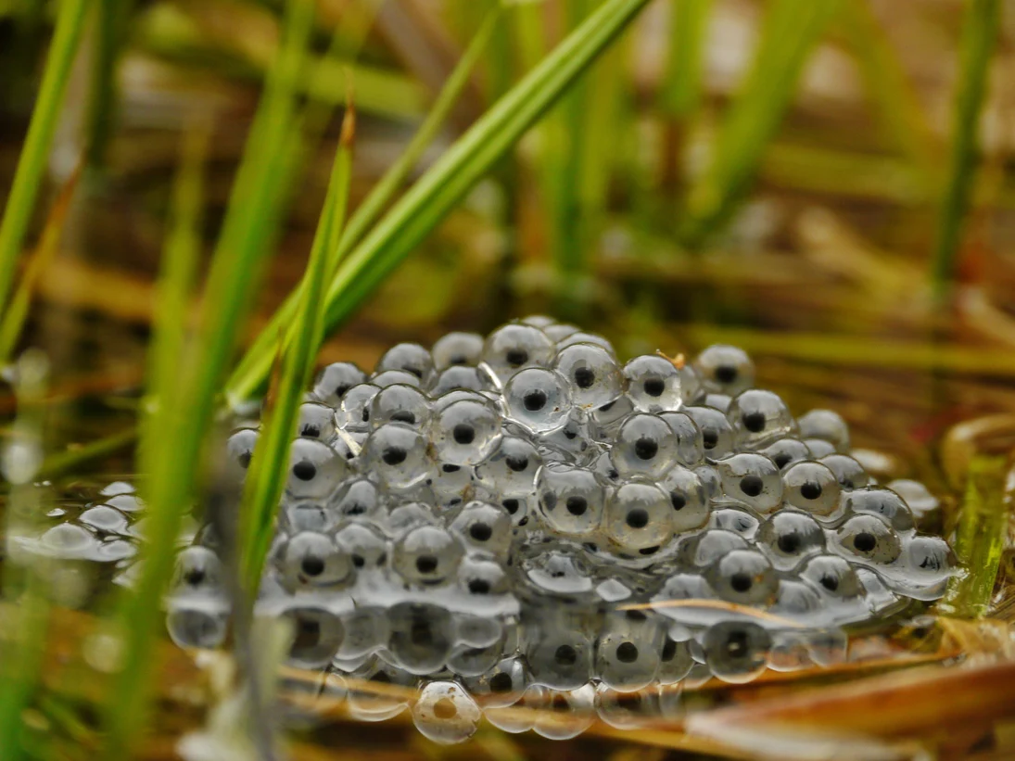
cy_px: 380
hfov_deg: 7.1
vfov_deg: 5.3
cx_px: 508
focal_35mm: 280
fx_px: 8209
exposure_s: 1/60
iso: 800
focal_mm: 140
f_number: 5.8
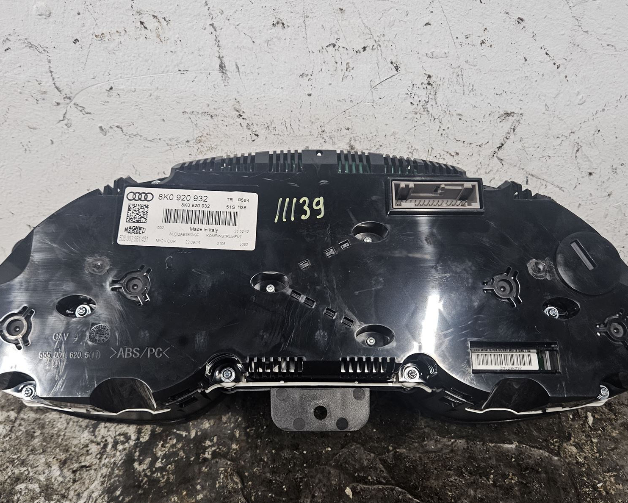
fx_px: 576
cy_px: 278
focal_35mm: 31
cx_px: 318
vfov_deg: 47.1
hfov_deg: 57.2
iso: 320
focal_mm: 5.4
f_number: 1.8
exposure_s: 1/100
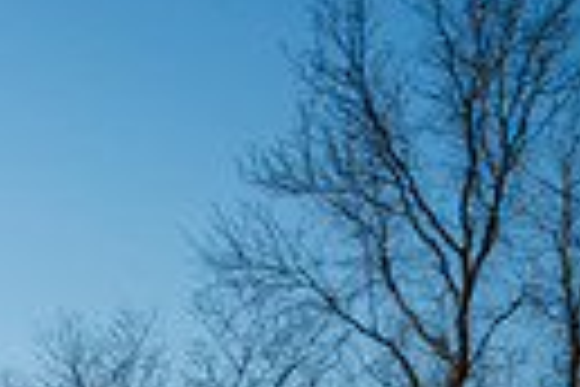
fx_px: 3254
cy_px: 817
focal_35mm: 202
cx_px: -679
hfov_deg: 9.4
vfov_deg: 6.6
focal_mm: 45
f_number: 11
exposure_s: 1/640
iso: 400
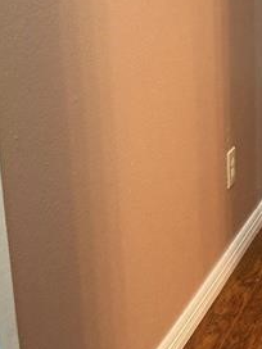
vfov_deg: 24.6
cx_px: 265
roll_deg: +1.6
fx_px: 797
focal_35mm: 79
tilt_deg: -13.6
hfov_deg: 18.2
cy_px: 108
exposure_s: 1/40
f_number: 1.8
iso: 320
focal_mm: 3.99
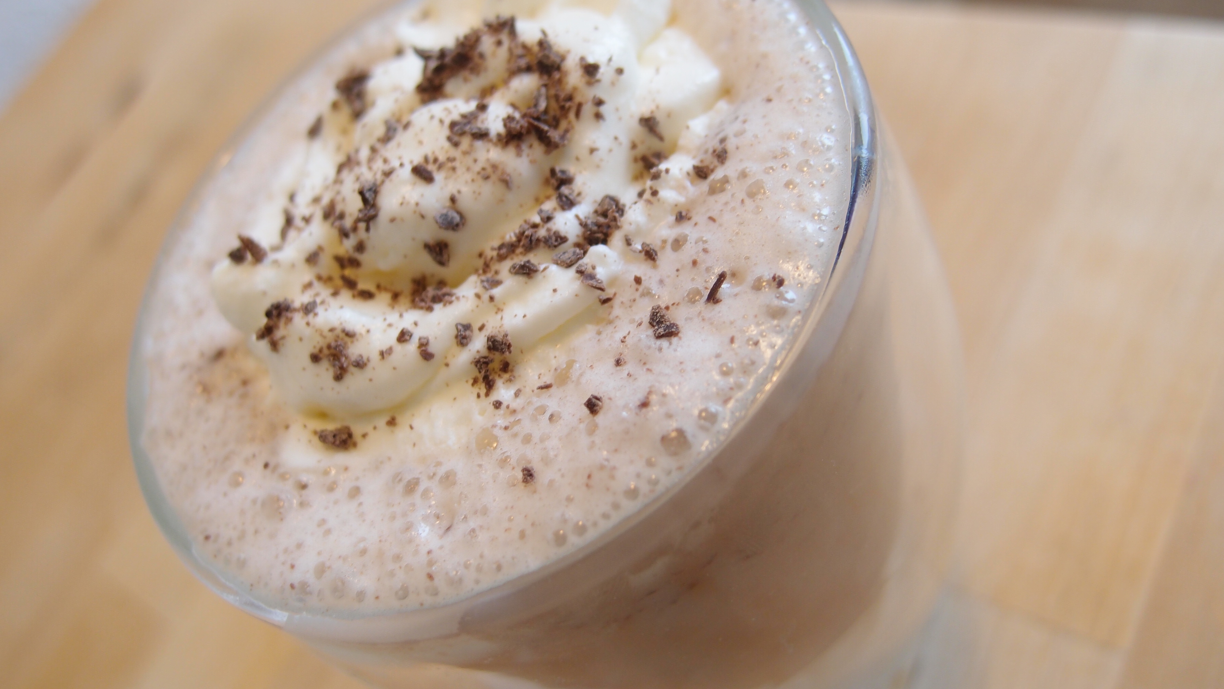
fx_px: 1006
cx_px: 611
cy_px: 355
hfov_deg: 62.6
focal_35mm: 31
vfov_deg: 37.8
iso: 100
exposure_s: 1/80
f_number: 2
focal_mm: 6
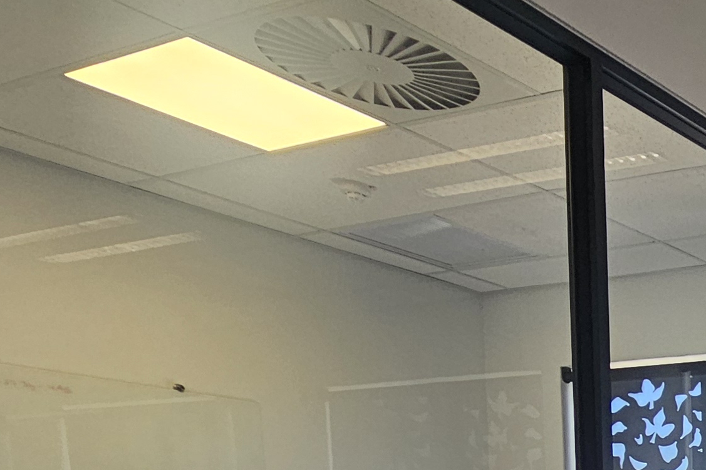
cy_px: 673
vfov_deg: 23.4
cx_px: 1014
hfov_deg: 29.0
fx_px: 941
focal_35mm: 48
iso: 50
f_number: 2.2
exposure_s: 1/50
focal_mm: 2.2
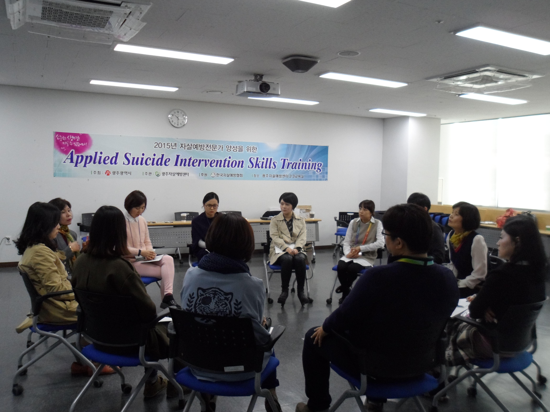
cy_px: 206
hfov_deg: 60.0
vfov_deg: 46.8
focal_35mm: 30
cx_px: 275
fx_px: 477
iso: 400
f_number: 3.5
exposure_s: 1/30
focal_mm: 5.7
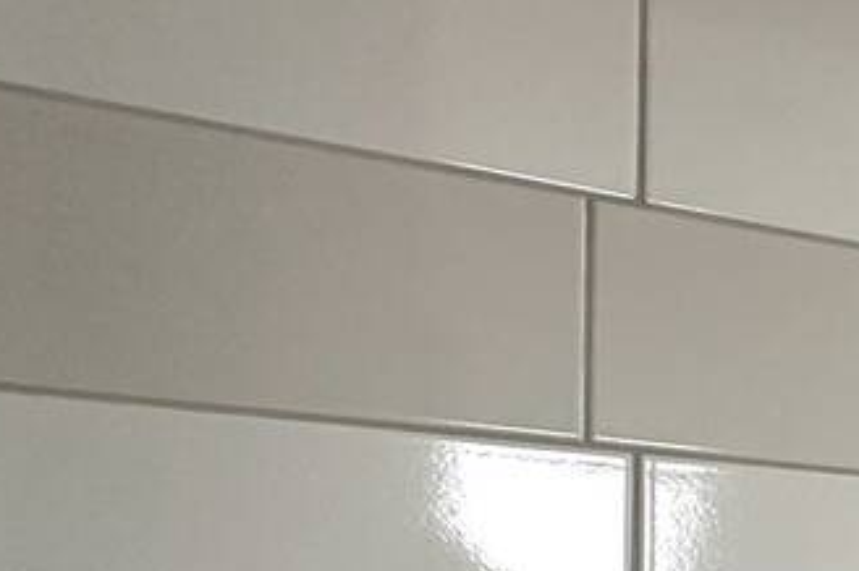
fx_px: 1526
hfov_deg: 19.0
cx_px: 1723
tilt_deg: +0.7
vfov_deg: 19.7
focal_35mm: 64
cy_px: 720
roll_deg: -0.5
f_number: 2.2
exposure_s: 1/99
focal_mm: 2.22
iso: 125
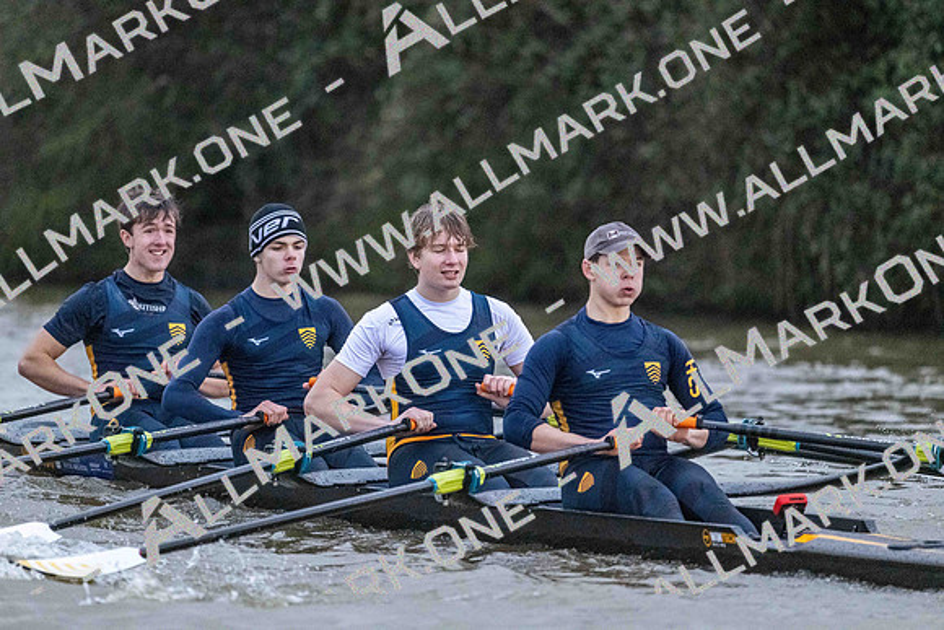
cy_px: 315
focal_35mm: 400
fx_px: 10491
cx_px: 472
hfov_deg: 5.2
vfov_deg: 3.4
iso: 18000
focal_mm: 400
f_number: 4.5
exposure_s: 1/1600
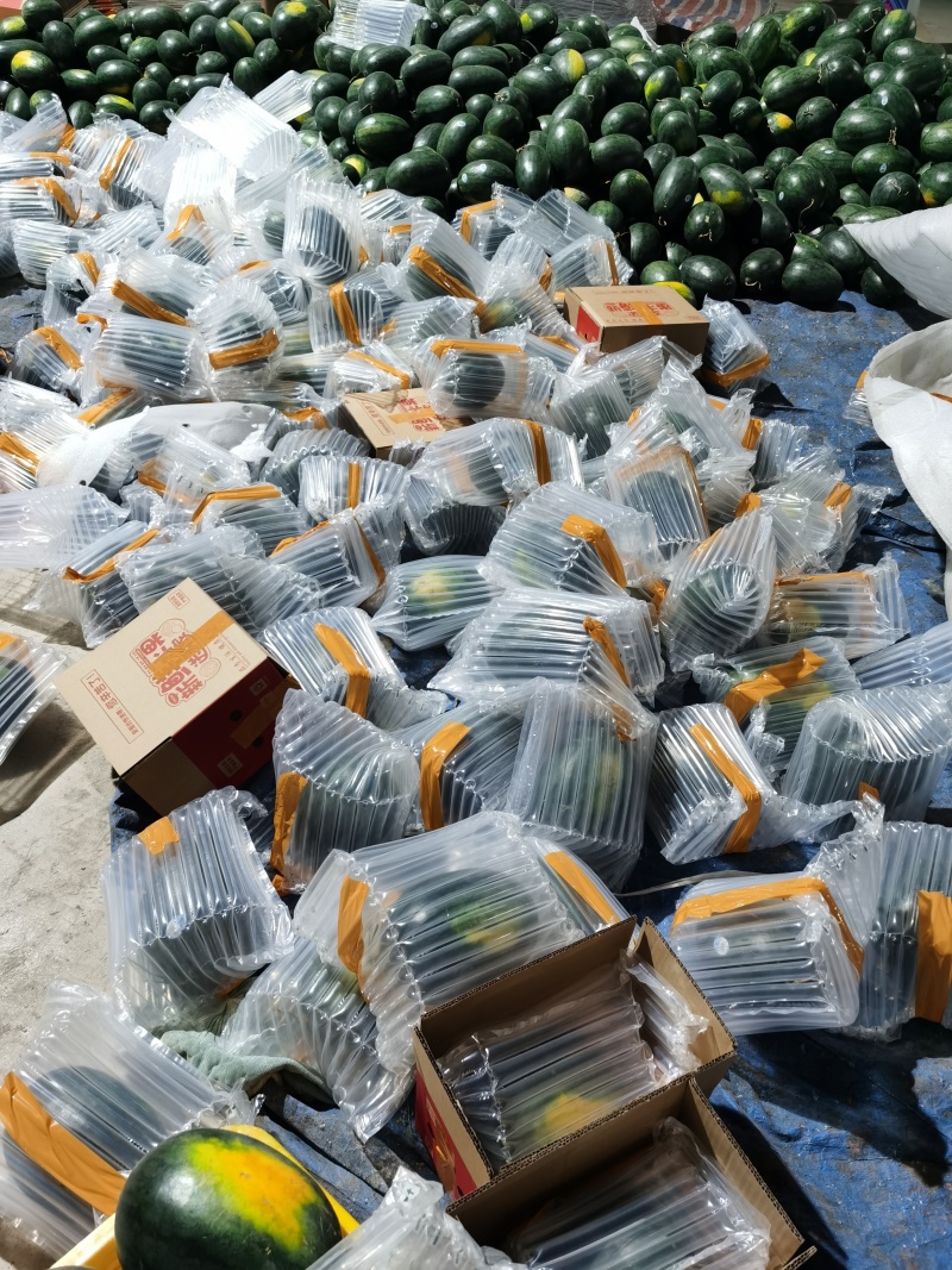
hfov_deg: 51.3
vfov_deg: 65.3
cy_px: 635
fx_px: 990
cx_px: 476
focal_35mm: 27
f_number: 1.6
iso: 320
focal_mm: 5.56
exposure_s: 1/33.3
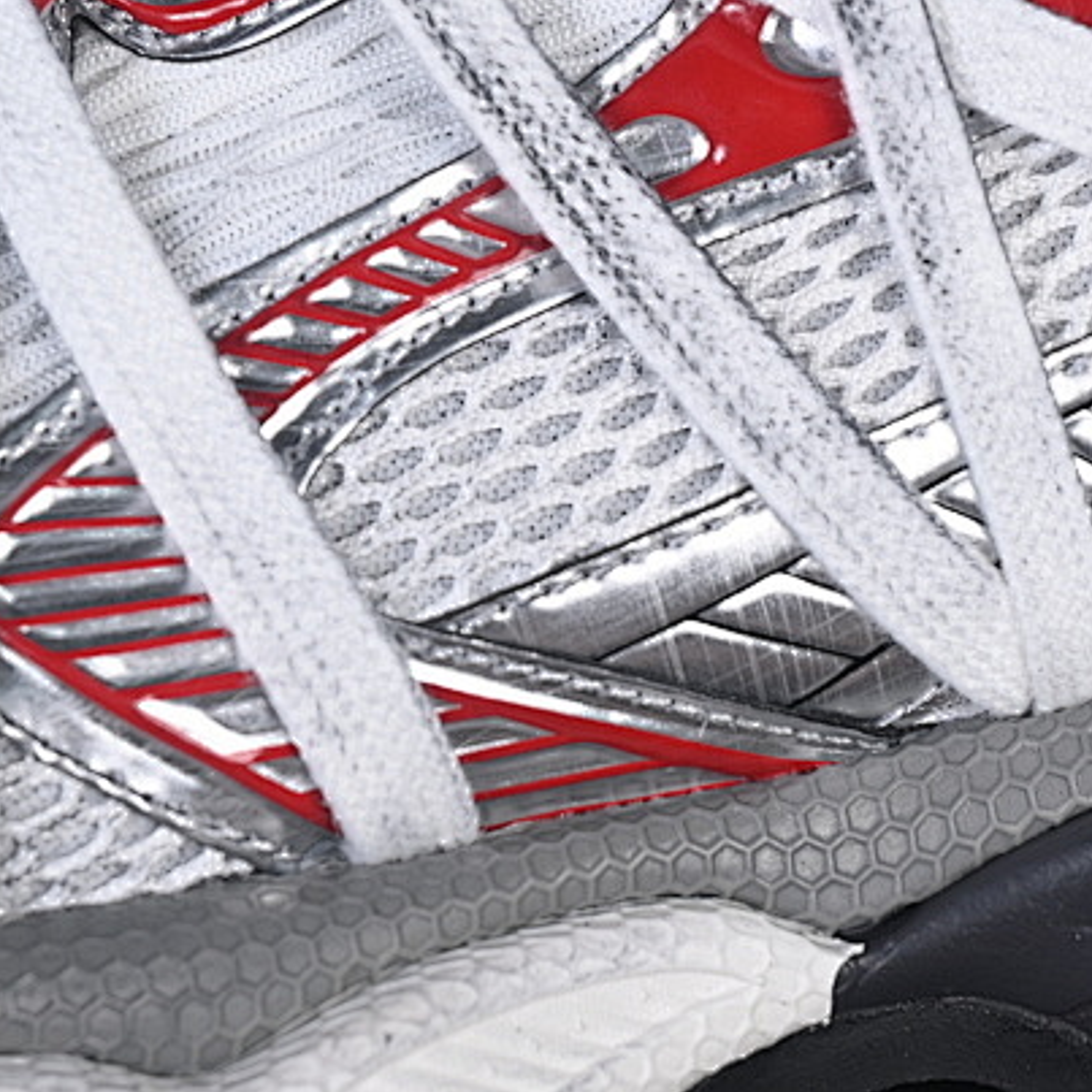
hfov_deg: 10.2
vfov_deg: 10.2
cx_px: 615
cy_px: 428
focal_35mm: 171
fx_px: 6103
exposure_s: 1/80
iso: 160
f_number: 7.1
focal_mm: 50
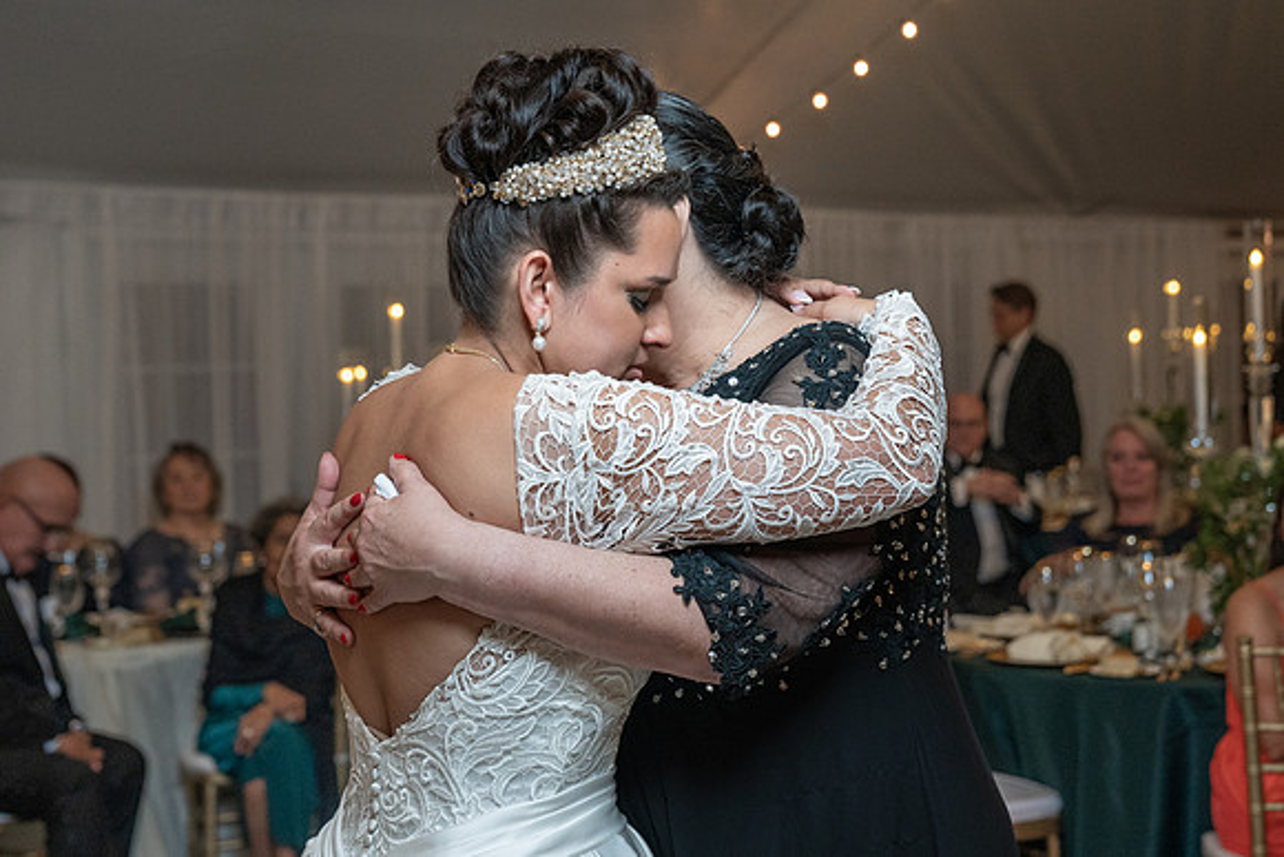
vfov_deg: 20.6
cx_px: 733
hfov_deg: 30.4
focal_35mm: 66
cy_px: 456
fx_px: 2362
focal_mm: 51
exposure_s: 1/200
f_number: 4
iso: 2000
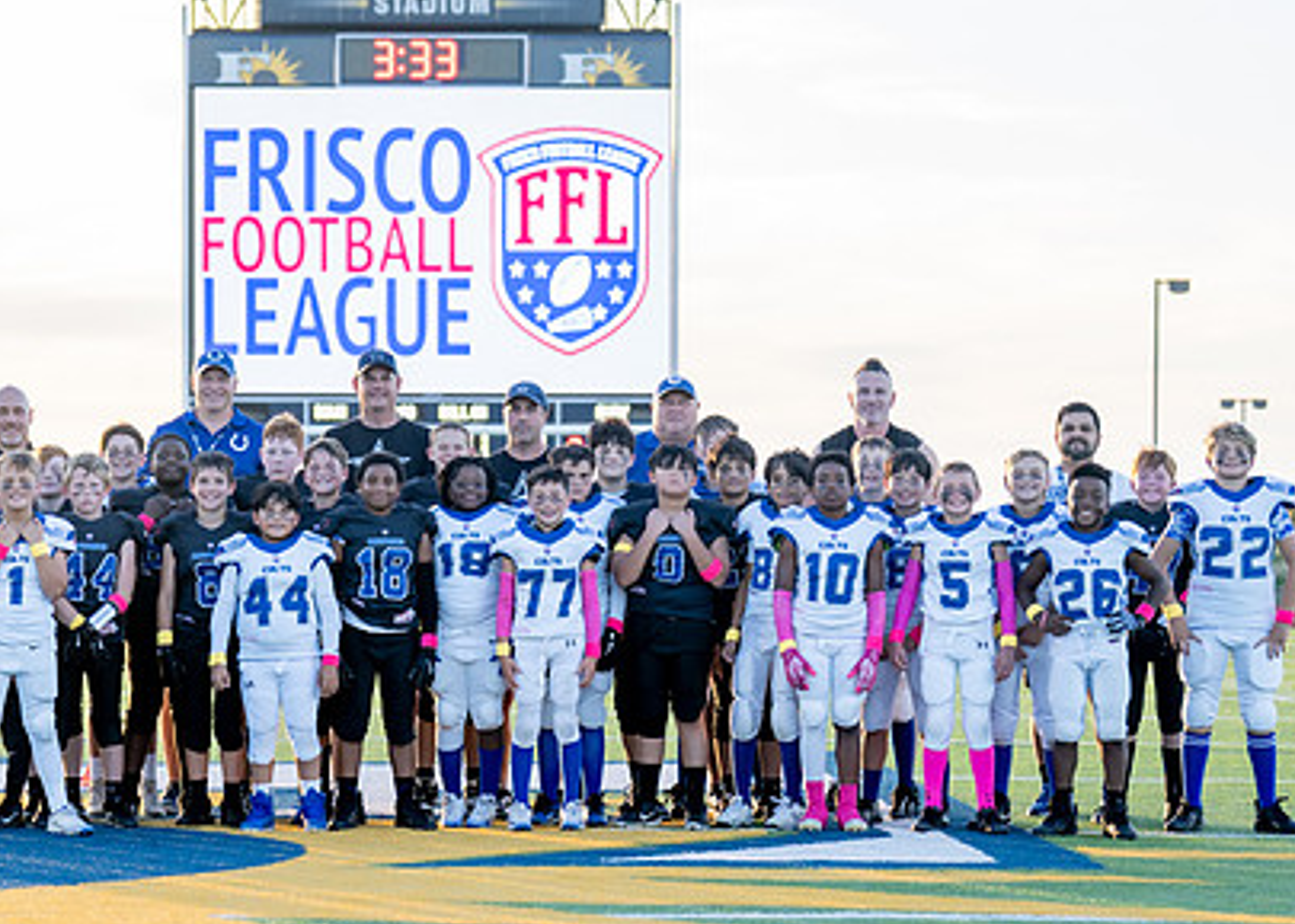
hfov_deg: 15.2
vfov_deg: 10.9
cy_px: 637
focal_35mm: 132
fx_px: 4853
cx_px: 407
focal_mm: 70
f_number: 2.8
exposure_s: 1/640
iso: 320
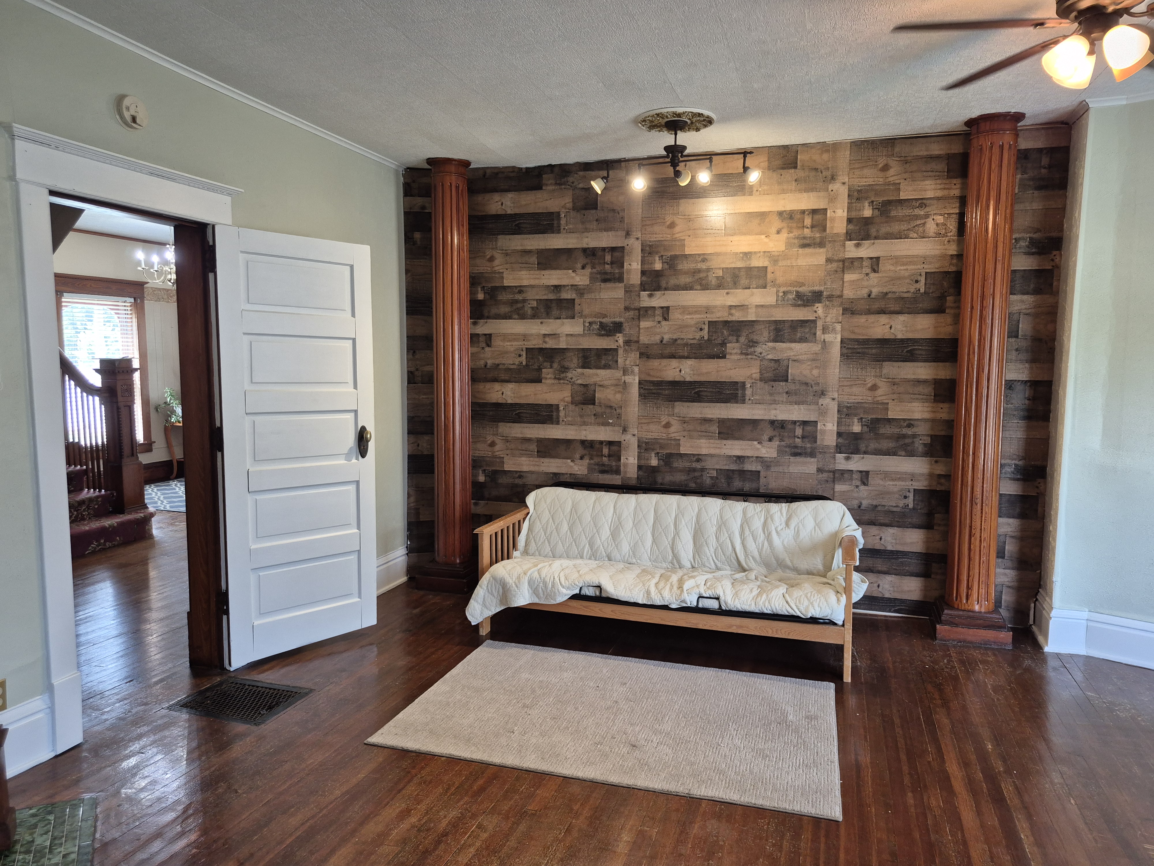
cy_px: 433
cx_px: 577
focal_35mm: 23
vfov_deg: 58.9
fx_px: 767
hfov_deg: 73.9
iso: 200
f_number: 1.8
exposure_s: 1/120
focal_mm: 5.4
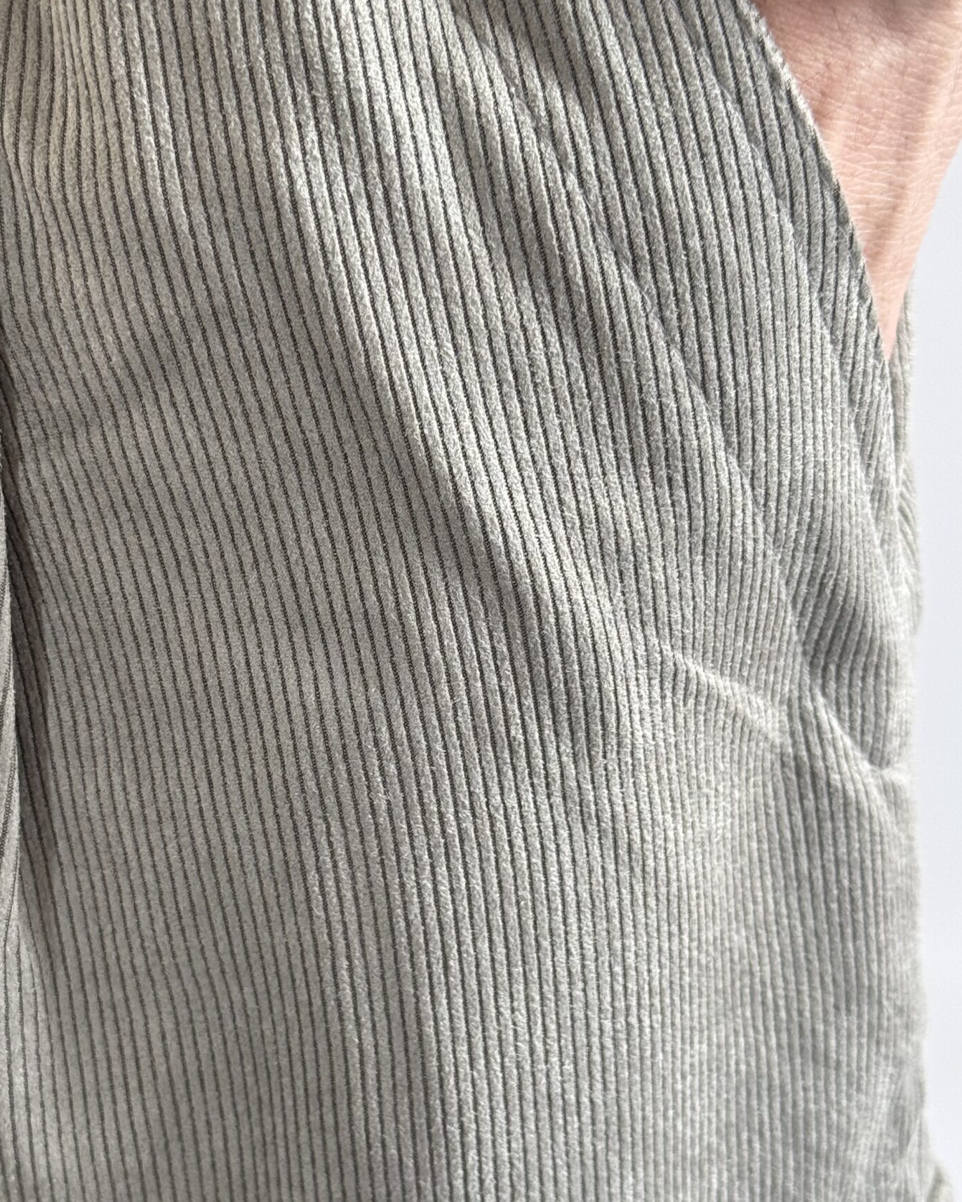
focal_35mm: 70
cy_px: 622
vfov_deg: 27.1
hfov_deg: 21.8
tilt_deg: -21.0
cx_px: 344
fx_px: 2491
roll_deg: +1.0
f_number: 1.78
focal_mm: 6.76
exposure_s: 1/106
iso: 100
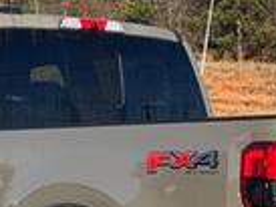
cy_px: 217
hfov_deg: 11.2
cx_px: 117
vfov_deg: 8.4
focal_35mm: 176
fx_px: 1405
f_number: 1.78
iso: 64
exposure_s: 1/2252
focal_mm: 6.76
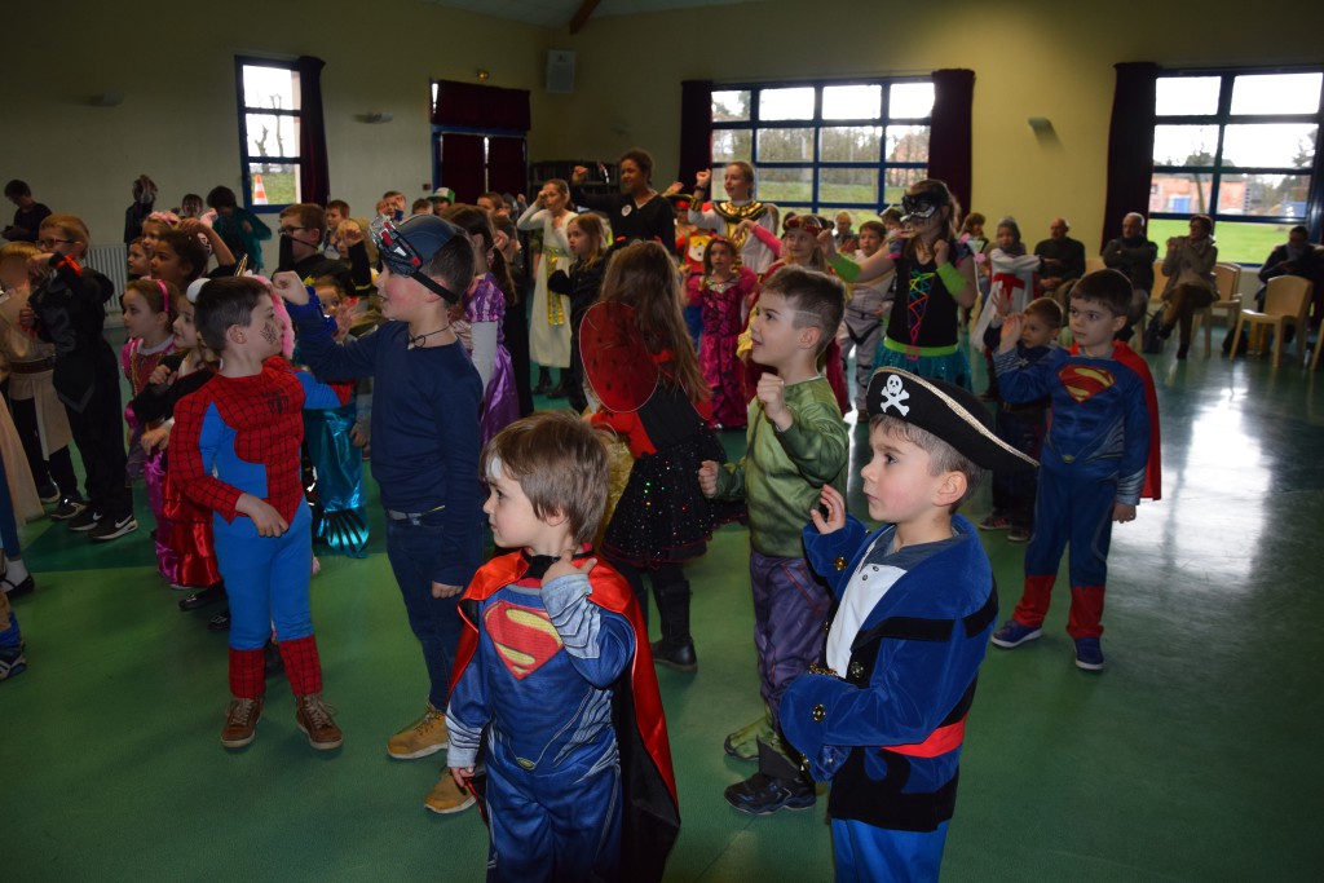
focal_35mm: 27
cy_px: 442
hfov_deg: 67.4
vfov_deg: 47.9
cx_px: 662
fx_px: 993
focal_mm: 18
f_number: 3.5
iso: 800
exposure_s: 1/160
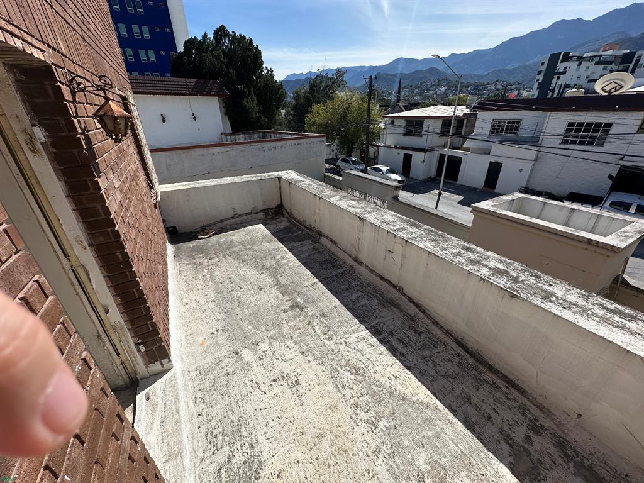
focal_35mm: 14
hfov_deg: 102.1
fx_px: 260
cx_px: 322
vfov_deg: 85.7
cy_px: 242
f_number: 2.2
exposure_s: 1/2747
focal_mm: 2.22
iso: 50
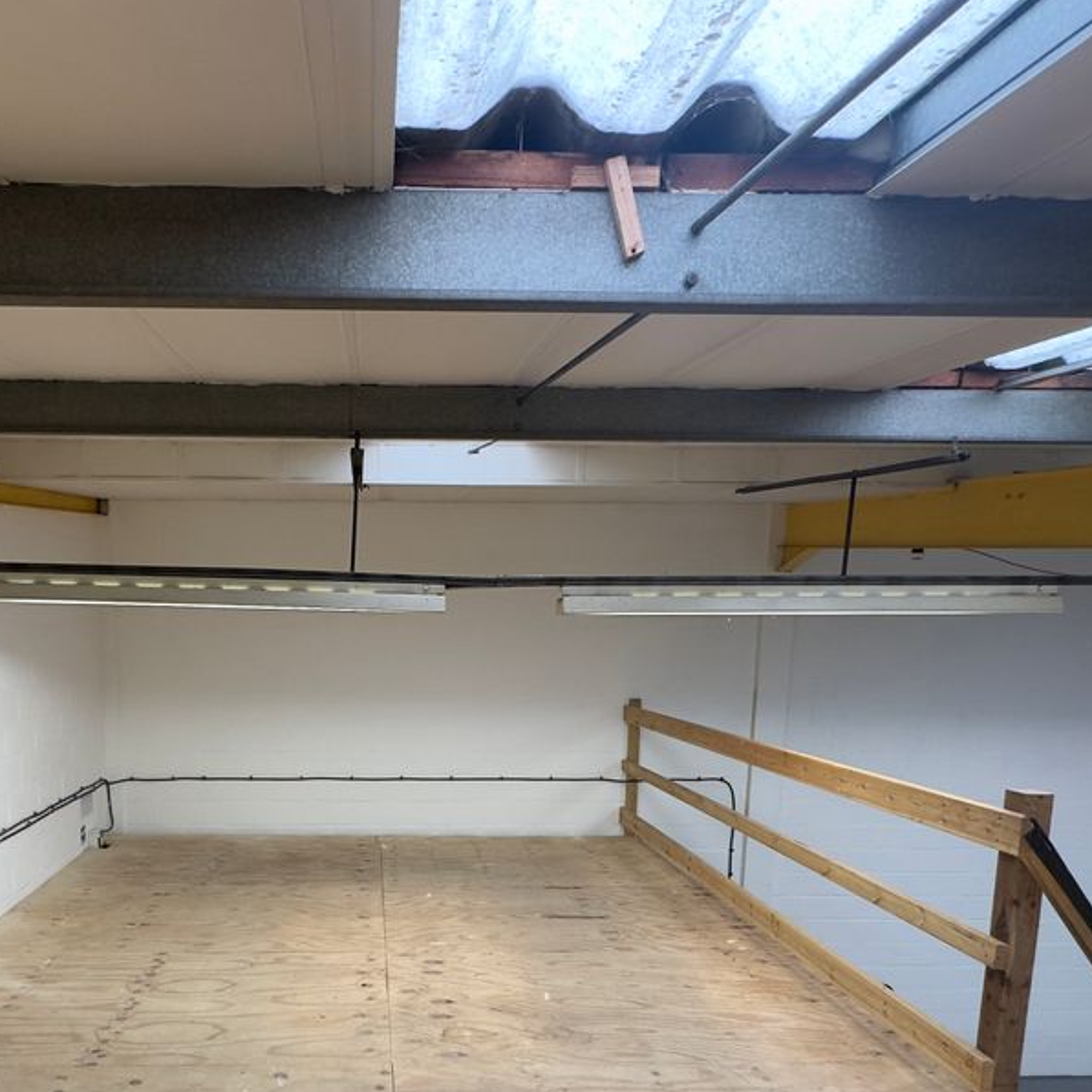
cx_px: 390
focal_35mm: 23
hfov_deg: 65.9
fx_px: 821
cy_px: 751
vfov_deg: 65.0
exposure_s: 1/100
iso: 100
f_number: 2.2
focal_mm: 2.22
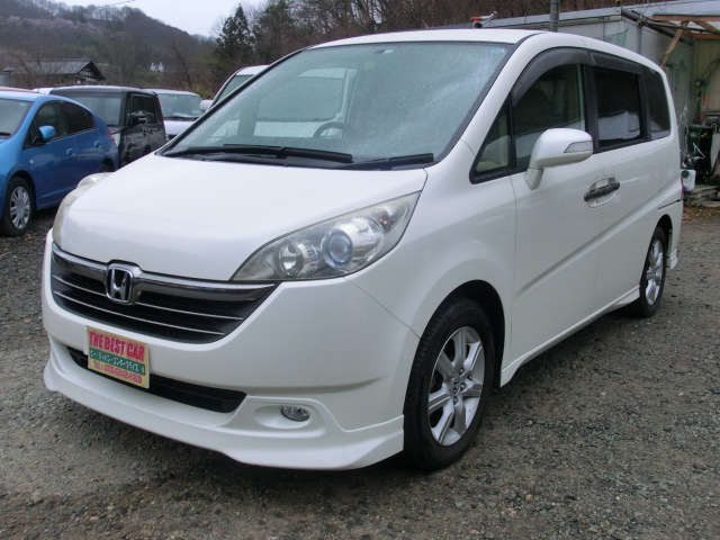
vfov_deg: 34.3
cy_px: 270
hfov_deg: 44.8
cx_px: 360
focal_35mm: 42
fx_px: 874
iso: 100
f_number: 4
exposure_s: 1/60
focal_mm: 7.38
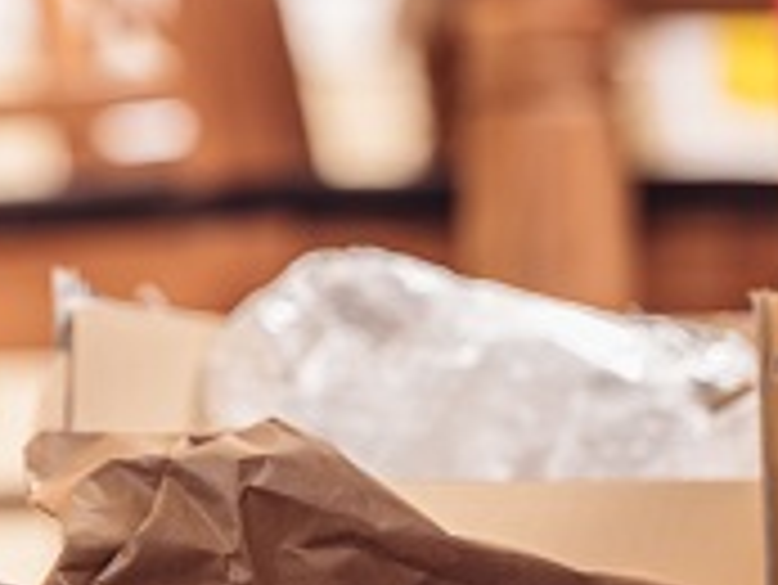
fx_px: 7220
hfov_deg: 6.0
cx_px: -648
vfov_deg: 4.6
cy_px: 45
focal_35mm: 321
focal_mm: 110
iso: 200
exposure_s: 1/30
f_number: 2.5
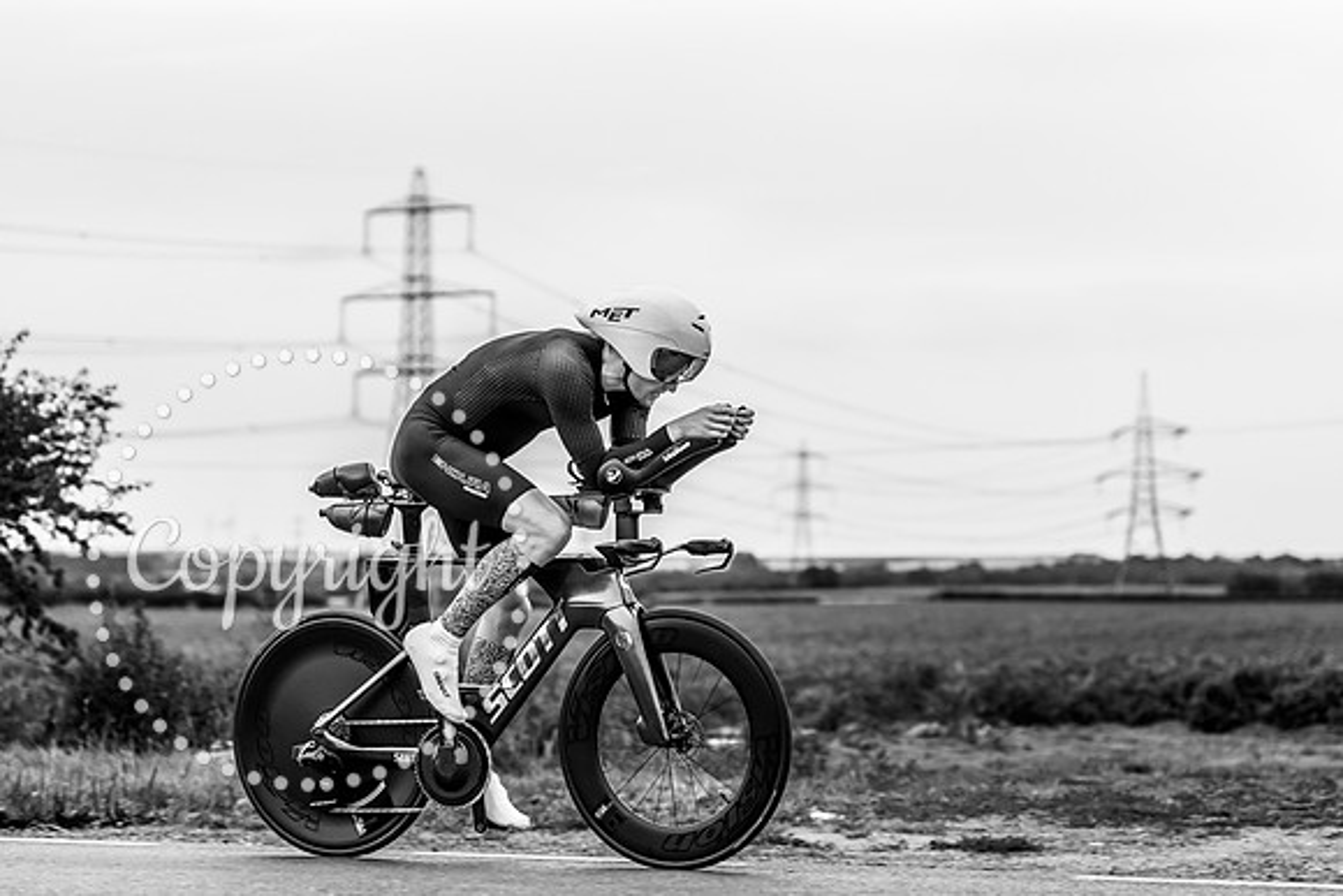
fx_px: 3306
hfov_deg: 23.0
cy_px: 448
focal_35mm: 89
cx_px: 672
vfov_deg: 15.4
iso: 800
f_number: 3.2
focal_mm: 87
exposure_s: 1/1000
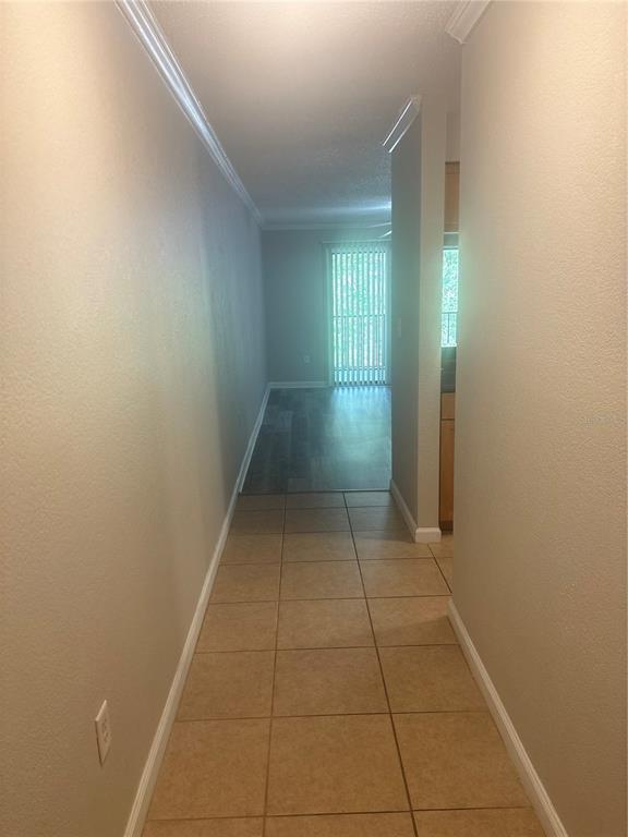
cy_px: 418
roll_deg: +1.2
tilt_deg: -12.0
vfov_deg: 67.3
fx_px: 629
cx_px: 314
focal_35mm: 26
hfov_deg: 53.1
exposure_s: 1/60
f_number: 1.6
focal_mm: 5.96
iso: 100
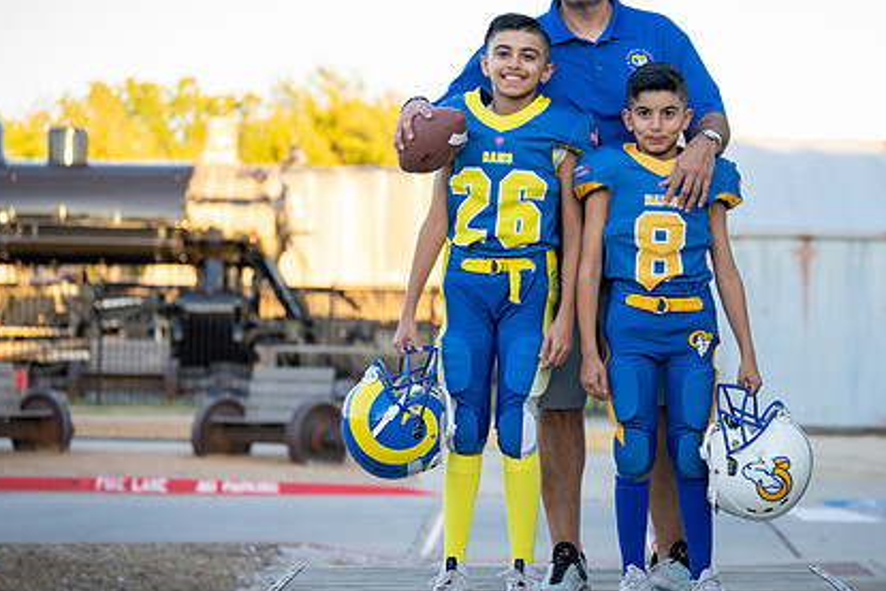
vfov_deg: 13.8
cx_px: 555
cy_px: 238
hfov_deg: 20.6
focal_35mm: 99
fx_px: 2437
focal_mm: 70
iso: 250
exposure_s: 1/320
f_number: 2.8
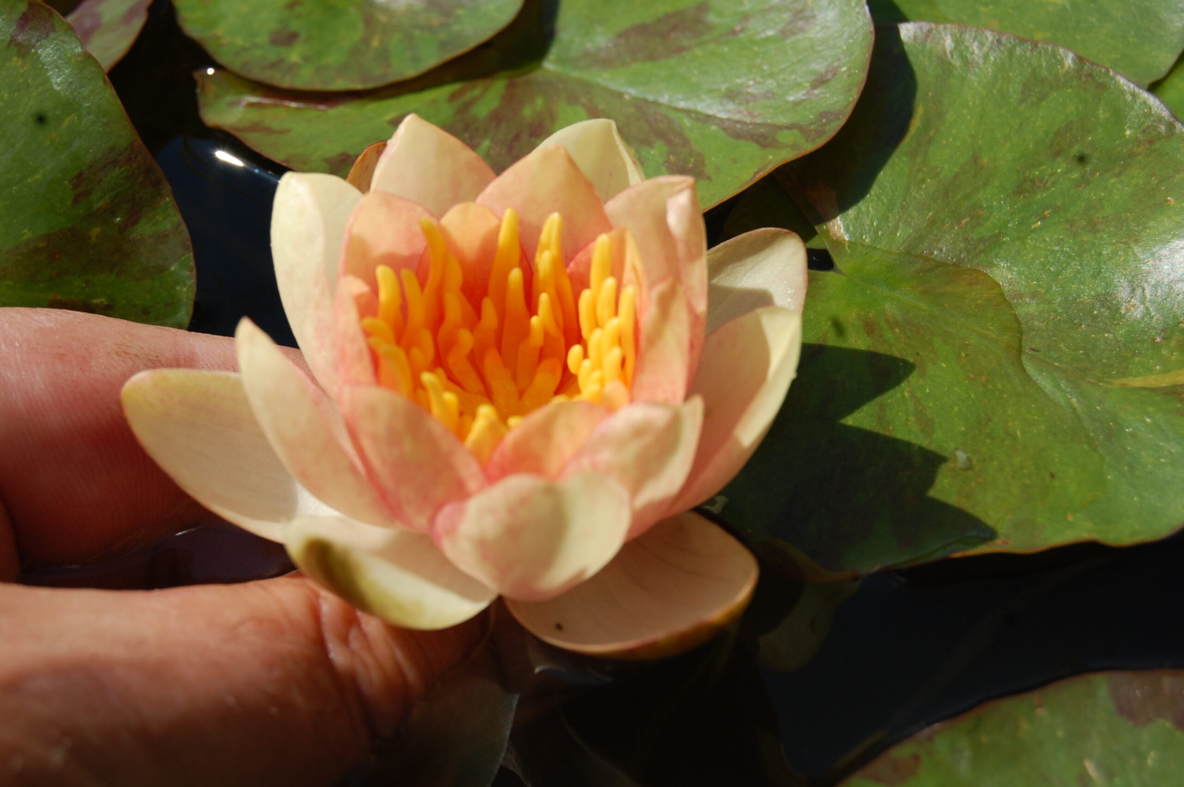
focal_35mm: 82
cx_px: 592
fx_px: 2711
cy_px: 394
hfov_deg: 24.6
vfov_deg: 16.5
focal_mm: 55
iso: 200
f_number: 11
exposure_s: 1/400
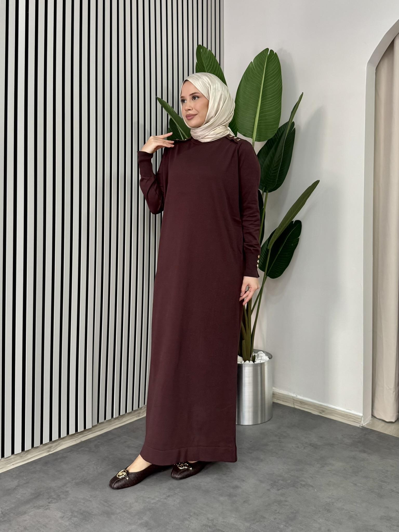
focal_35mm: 24
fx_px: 369
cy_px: 266
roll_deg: -0.8
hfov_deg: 56.8
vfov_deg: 71.6
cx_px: 200
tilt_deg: +0.1
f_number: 1.78
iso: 200
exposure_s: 1/84
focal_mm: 6.76
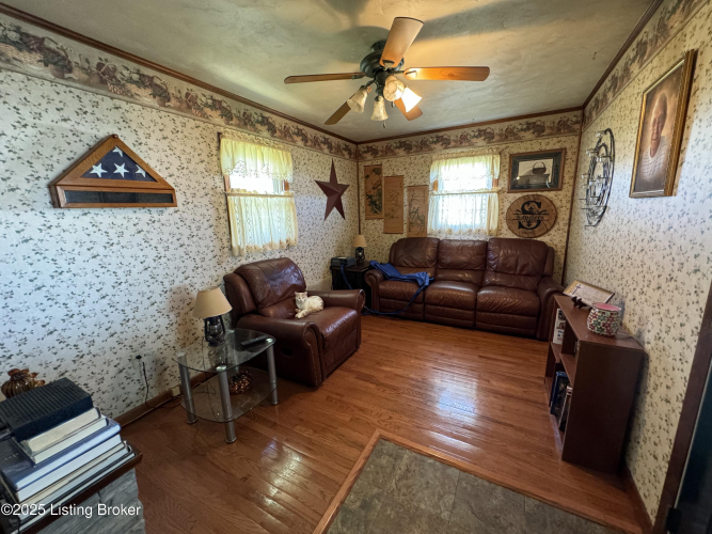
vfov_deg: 85.7
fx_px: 288
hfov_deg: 102.1
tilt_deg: -11.6
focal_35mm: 14
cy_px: 267
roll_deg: +1.7
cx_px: 356
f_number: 2.2
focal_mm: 2.22
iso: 640
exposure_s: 1/60
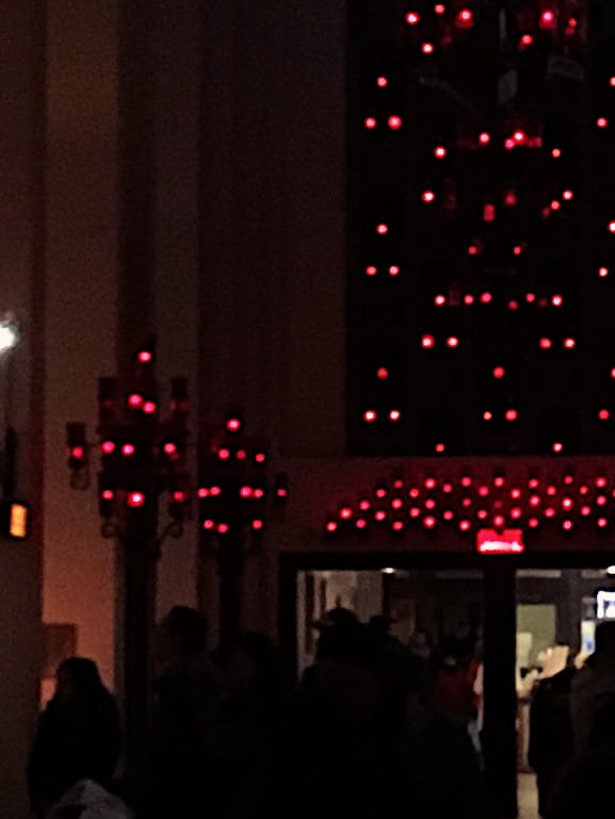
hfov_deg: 9.7
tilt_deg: +5.8
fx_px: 3600
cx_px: 503
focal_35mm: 152
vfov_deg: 13.0
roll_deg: +0.1
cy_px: 388
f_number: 2.2
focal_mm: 4.15
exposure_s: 1/15
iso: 250
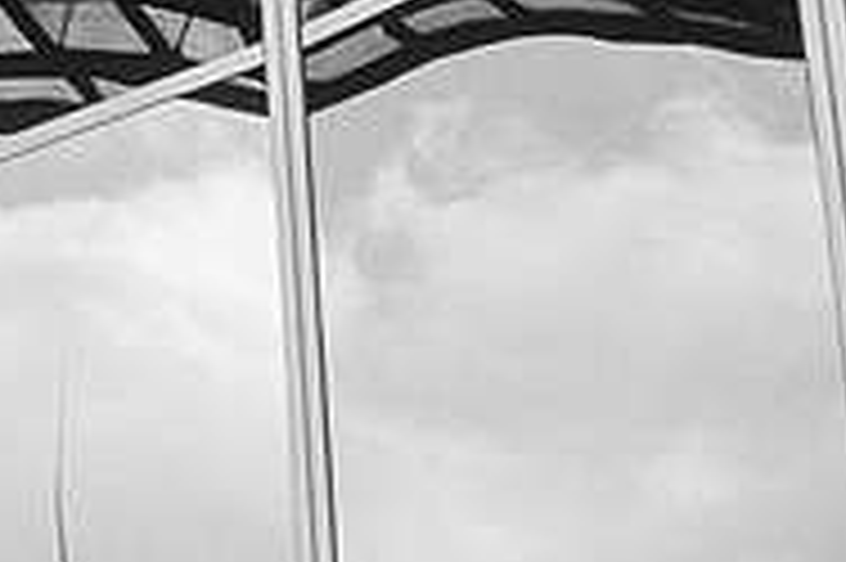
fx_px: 8570
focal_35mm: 365
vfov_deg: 3.8
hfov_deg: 5.6
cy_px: 469
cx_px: -153
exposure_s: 1/13
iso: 64
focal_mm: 105
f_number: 16
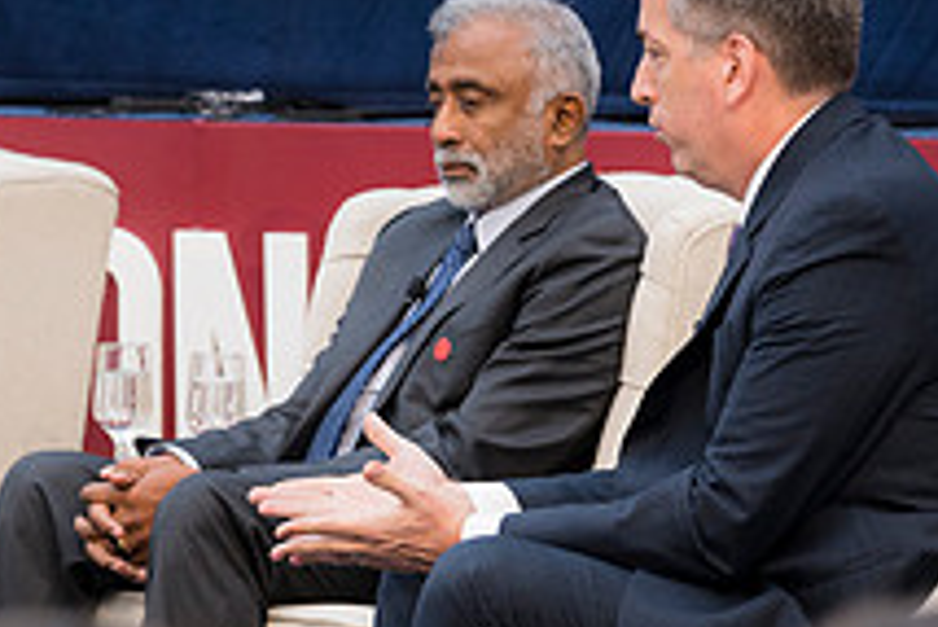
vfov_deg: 5.1
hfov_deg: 7.7
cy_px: 274
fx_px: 6987
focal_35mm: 268
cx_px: 364
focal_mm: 99
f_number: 4
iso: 640
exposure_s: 1/160
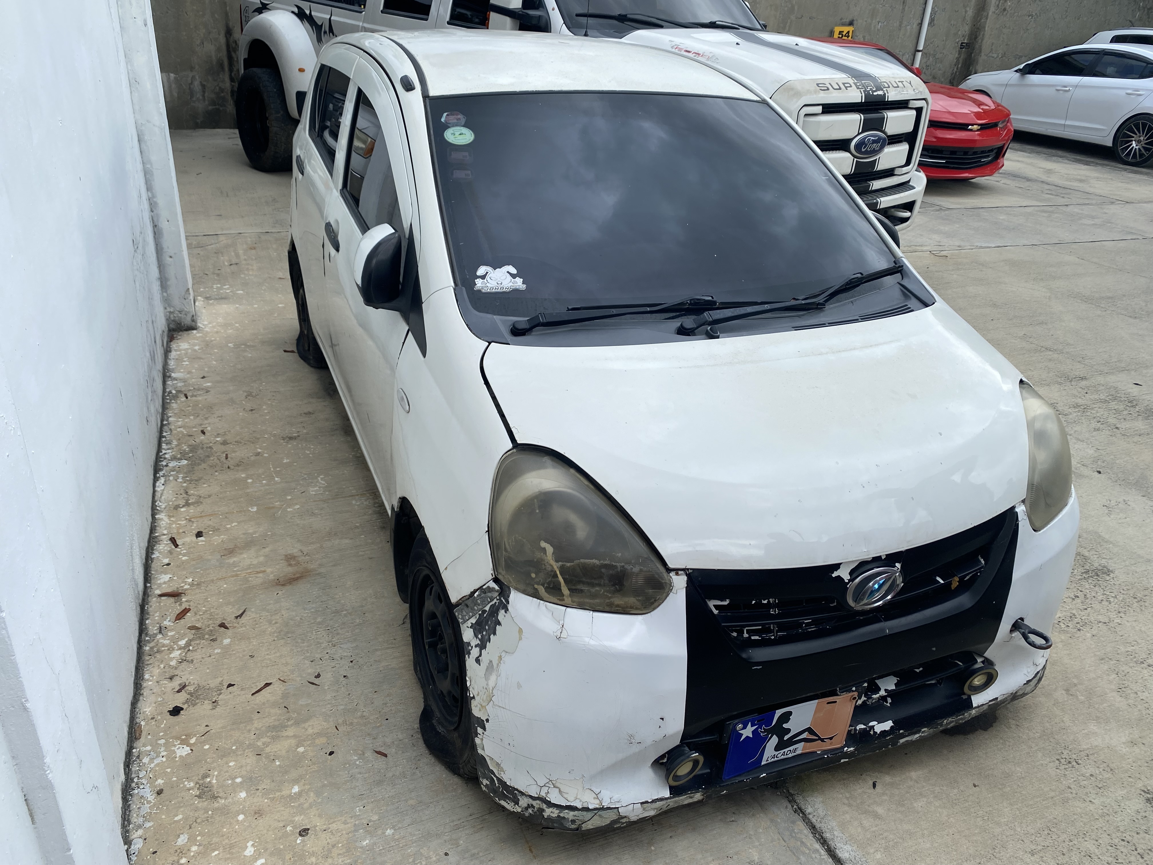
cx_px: 576
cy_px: 432
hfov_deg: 67.3
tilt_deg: -26.8
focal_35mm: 26
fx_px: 866
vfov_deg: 53.1
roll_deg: -3.2
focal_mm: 4.25
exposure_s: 1/957
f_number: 1.8
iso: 32
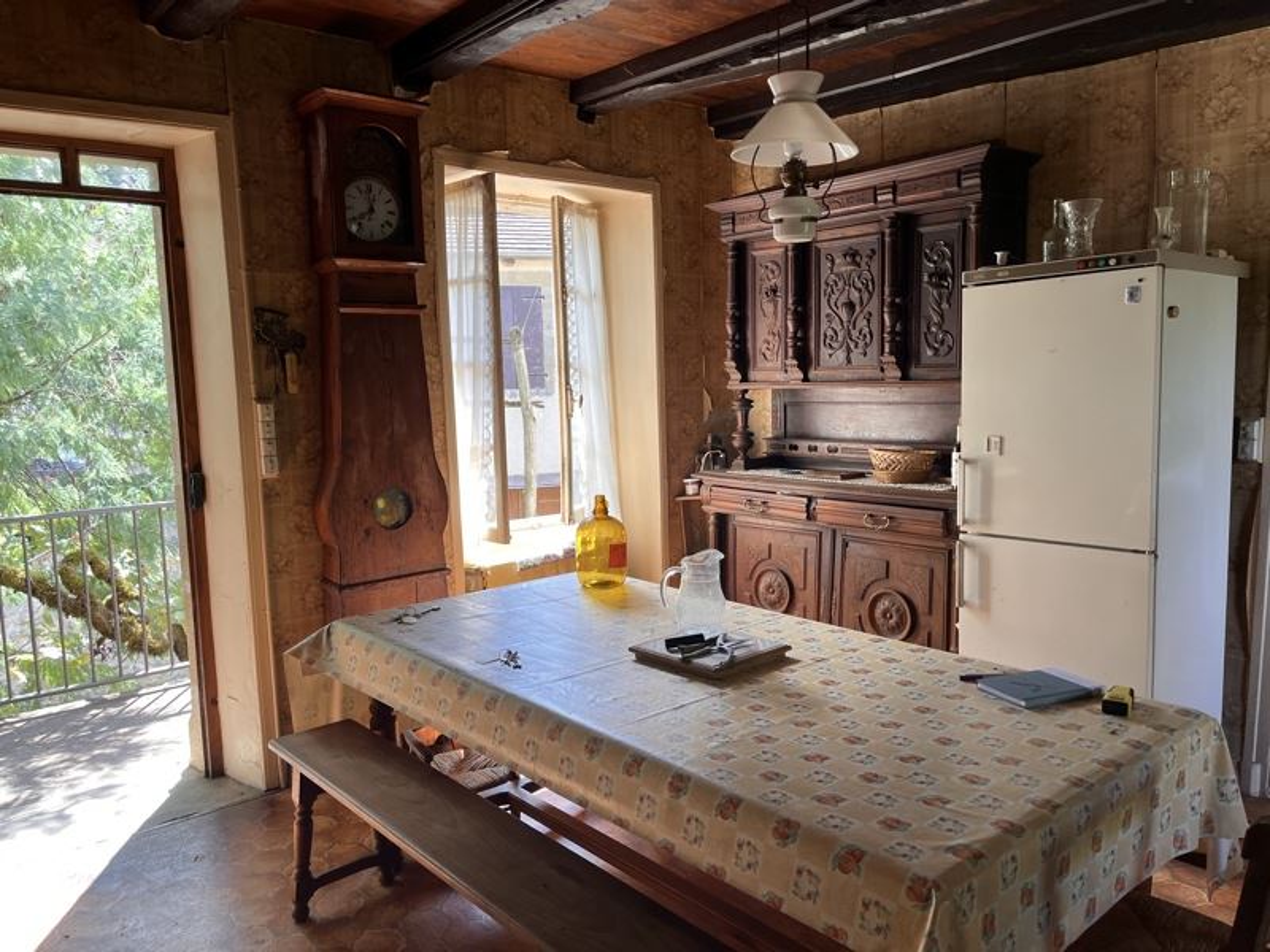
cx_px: 635
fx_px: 954
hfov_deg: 67.3
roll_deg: +2.7
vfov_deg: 53.1
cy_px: 476
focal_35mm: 26
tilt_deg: -5.9
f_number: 1.6
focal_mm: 5.1
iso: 64
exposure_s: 1/122
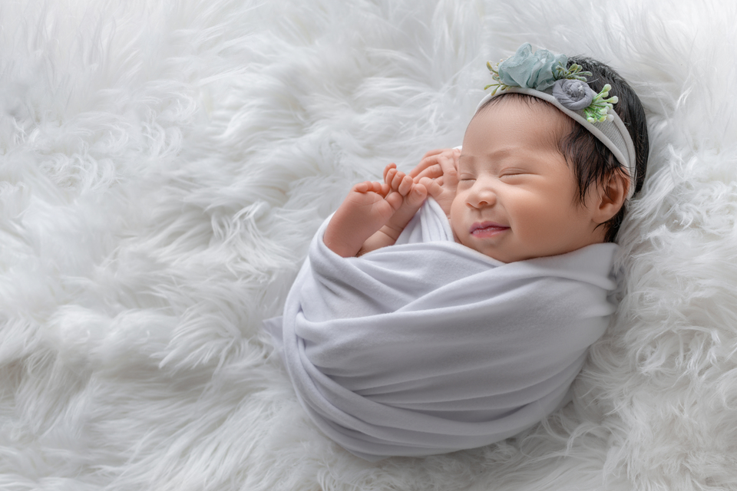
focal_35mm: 35
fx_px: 716
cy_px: 286
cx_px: 435
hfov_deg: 54.1
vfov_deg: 37.8
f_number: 5.6
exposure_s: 1/200
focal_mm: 28
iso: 100
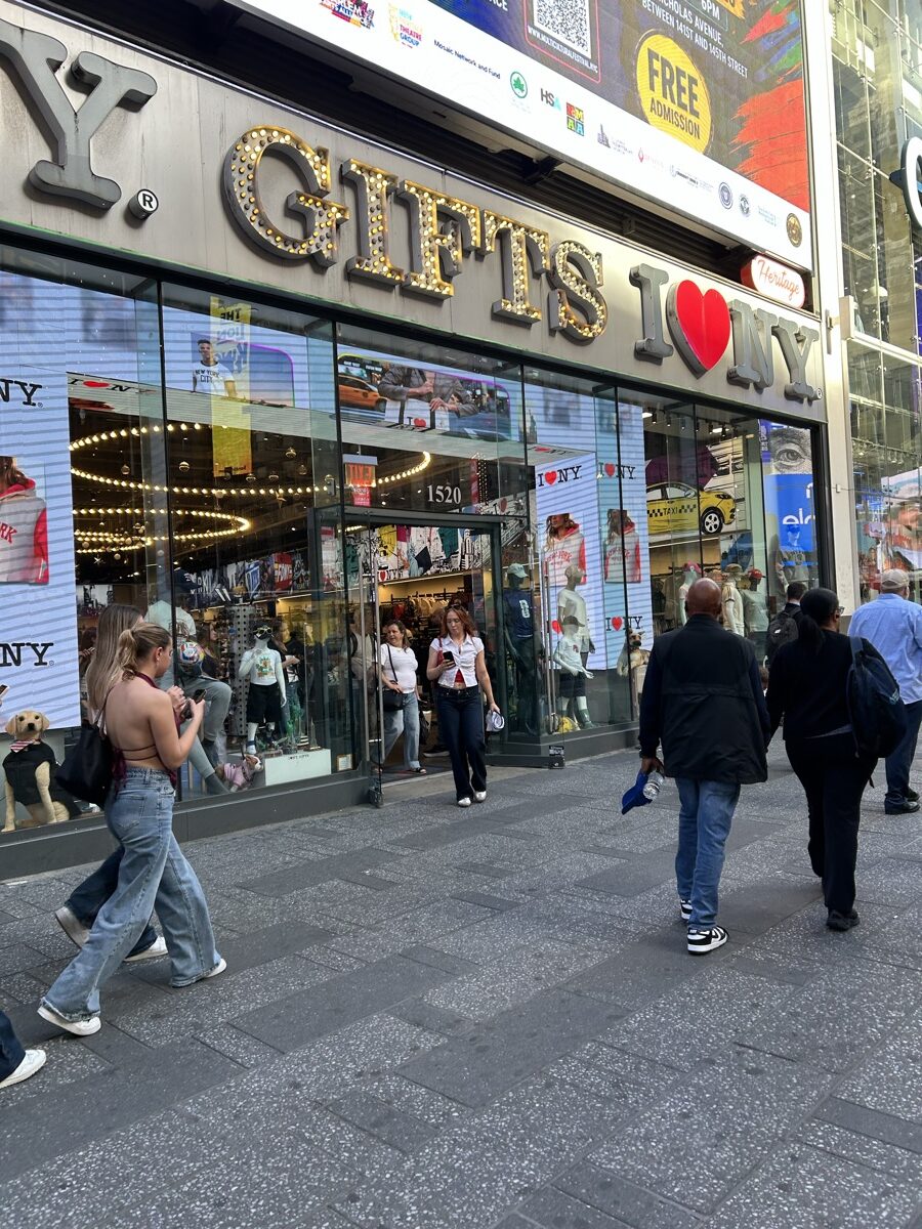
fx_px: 923
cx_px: 461
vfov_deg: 67.3
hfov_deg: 53.1
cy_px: 614
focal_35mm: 26
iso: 40
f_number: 1.5
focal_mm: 5.7
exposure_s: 1/219
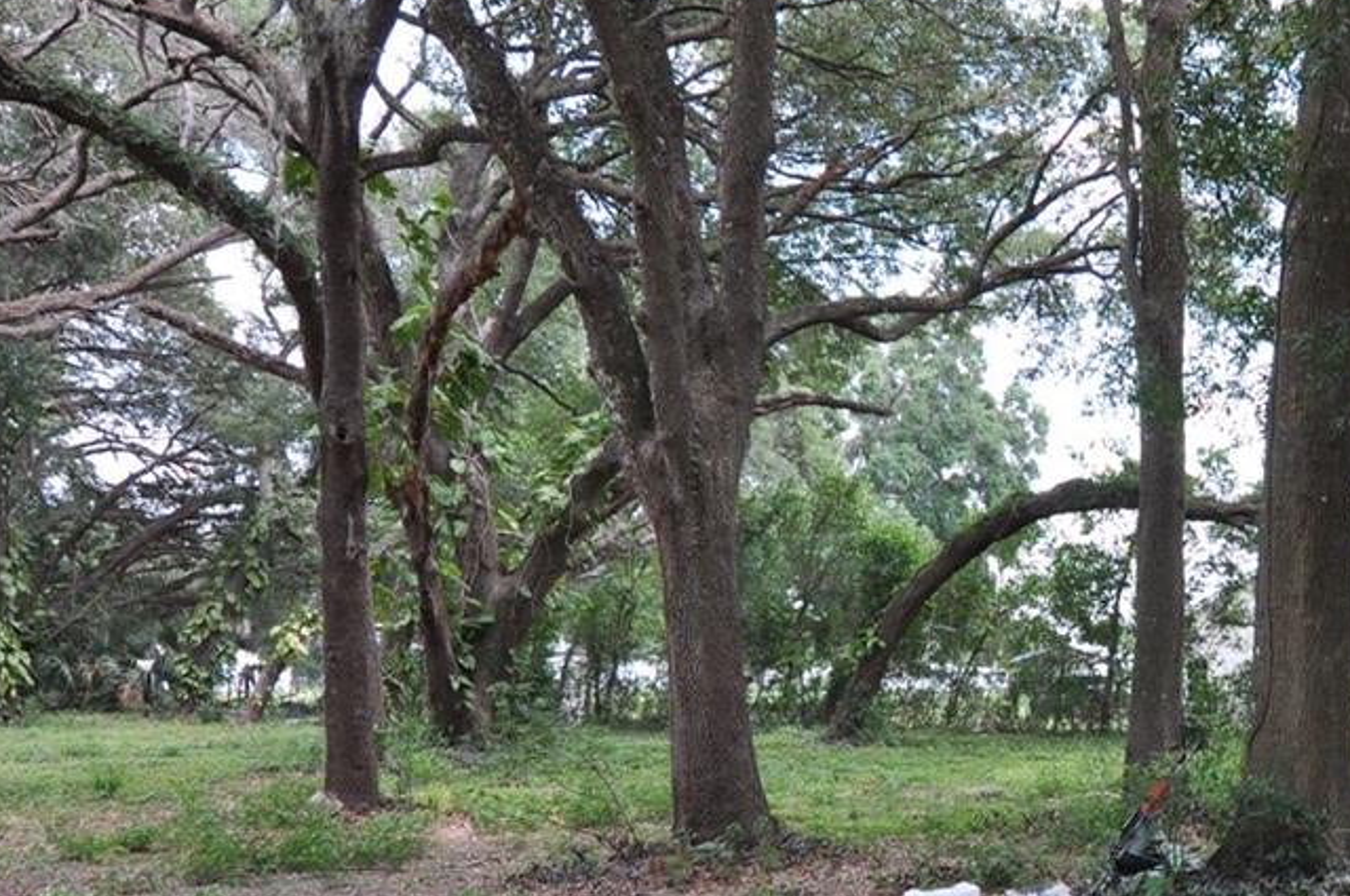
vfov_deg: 31.9
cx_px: 1207
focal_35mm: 41
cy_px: 649
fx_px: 1545
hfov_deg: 43.3
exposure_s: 1/100
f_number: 5
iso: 400
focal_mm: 11
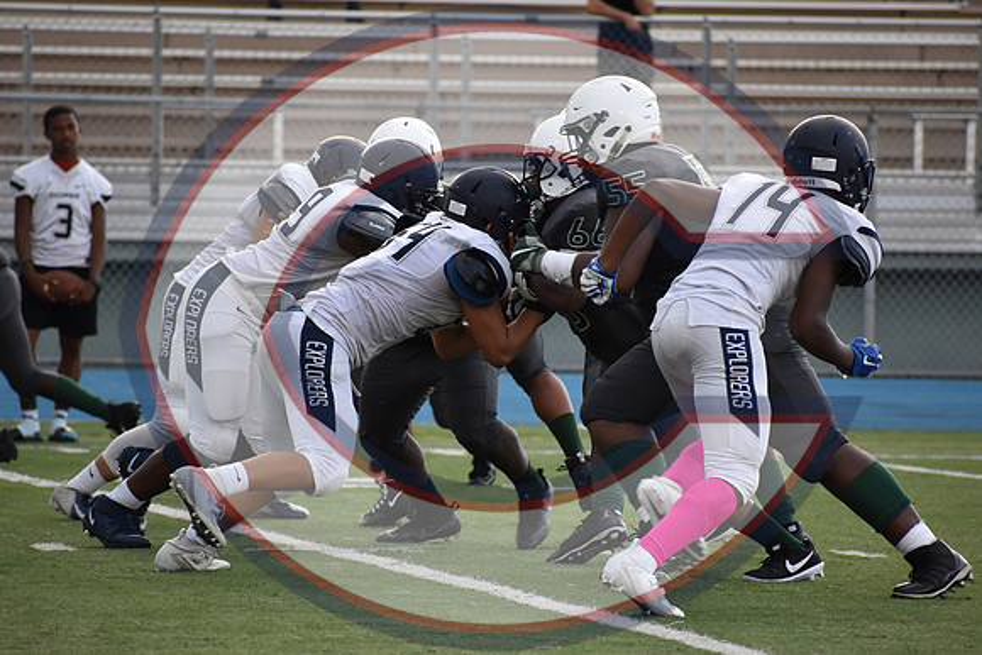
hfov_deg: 5.3
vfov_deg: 3.5
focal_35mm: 390
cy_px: 328
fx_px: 10640
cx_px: 491
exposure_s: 1/640
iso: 800
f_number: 6
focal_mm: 260
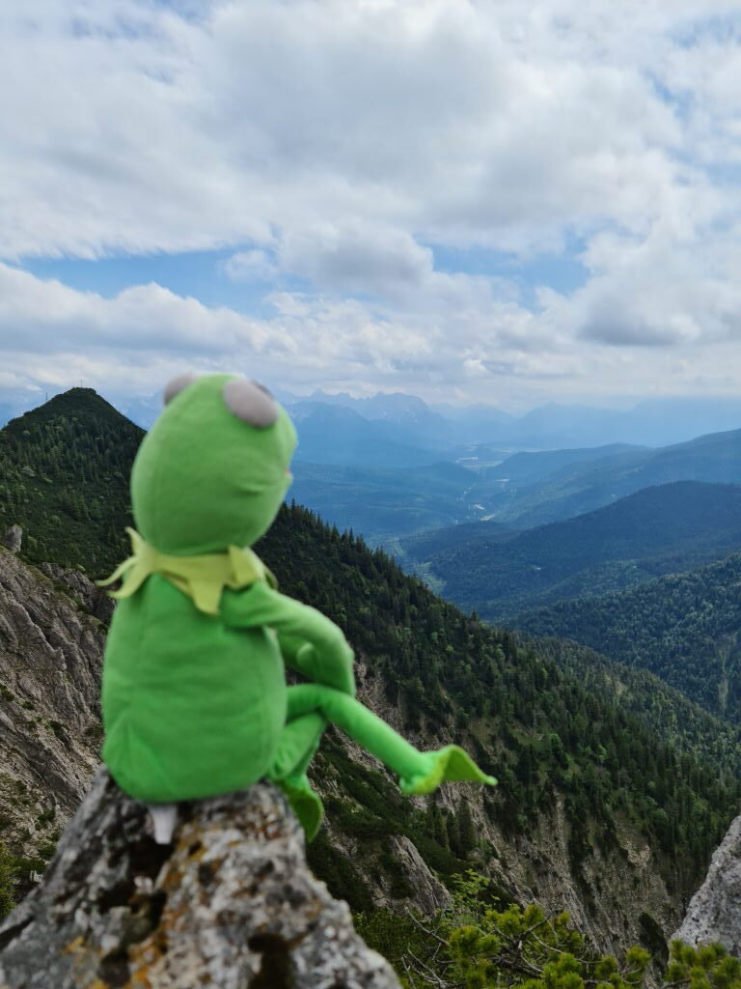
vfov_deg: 69.4
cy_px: 494
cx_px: 370
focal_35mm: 25
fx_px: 714
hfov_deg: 54.9
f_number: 1.8
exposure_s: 1/1880
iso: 50
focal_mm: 7
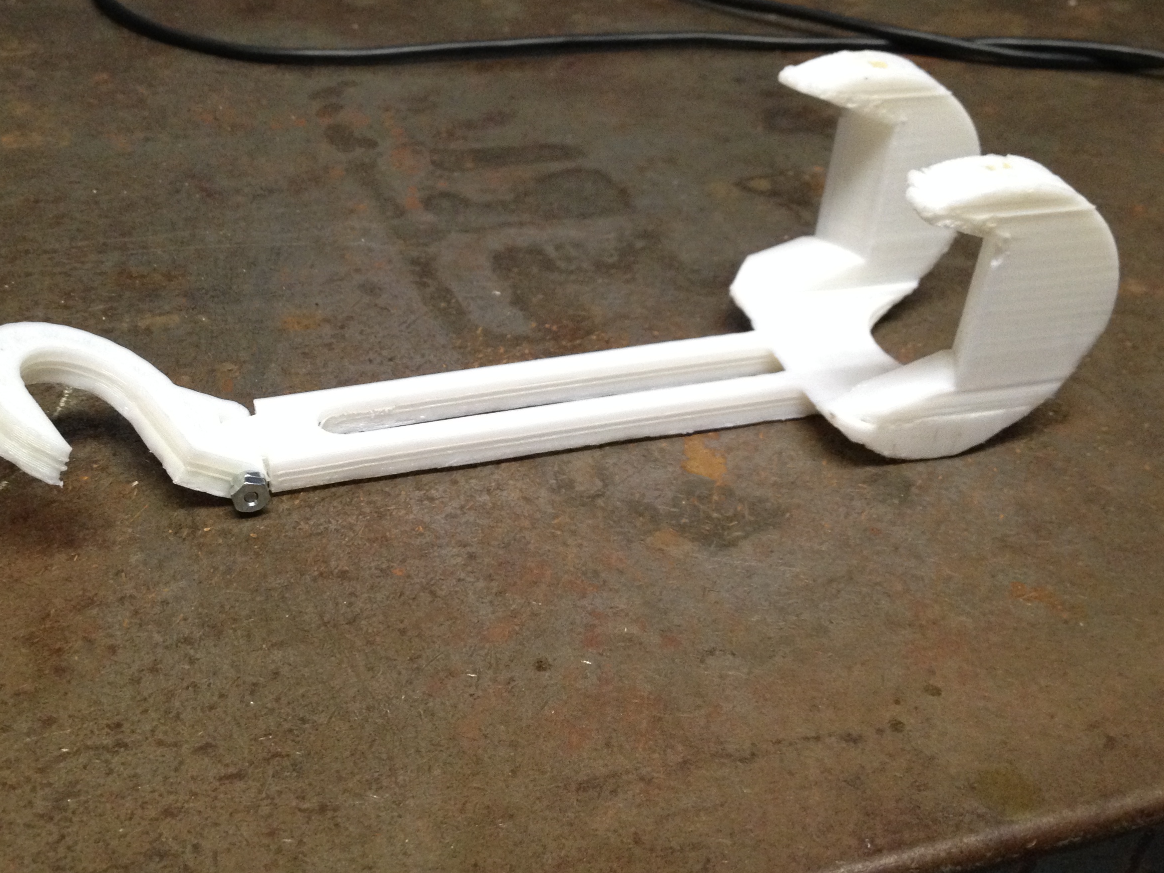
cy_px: 346
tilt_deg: -32.6
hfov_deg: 38.9
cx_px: 525
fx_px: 1648
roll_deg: -2.4
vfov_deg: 29.6
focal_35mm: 49
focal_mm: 4.28
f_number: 2.4
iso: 250
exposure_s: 1/20
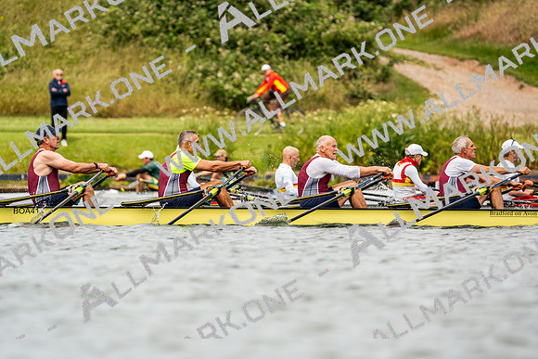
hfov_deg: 5.1
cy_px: 180
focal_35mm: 407
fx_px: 6084
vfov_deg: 3.4
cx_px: 269
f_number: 6.3
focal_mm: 407
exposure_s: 1/2000
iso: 250
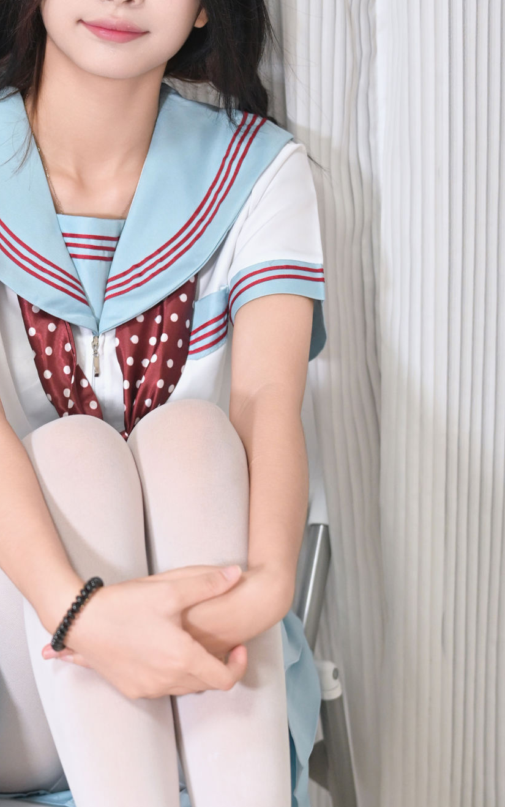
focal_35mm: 98
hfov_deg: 13.3
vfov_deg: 21.2
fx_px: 2158
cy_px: 438
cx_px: 82
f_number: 2.8
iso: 1600
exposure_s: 1/100
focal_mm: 47
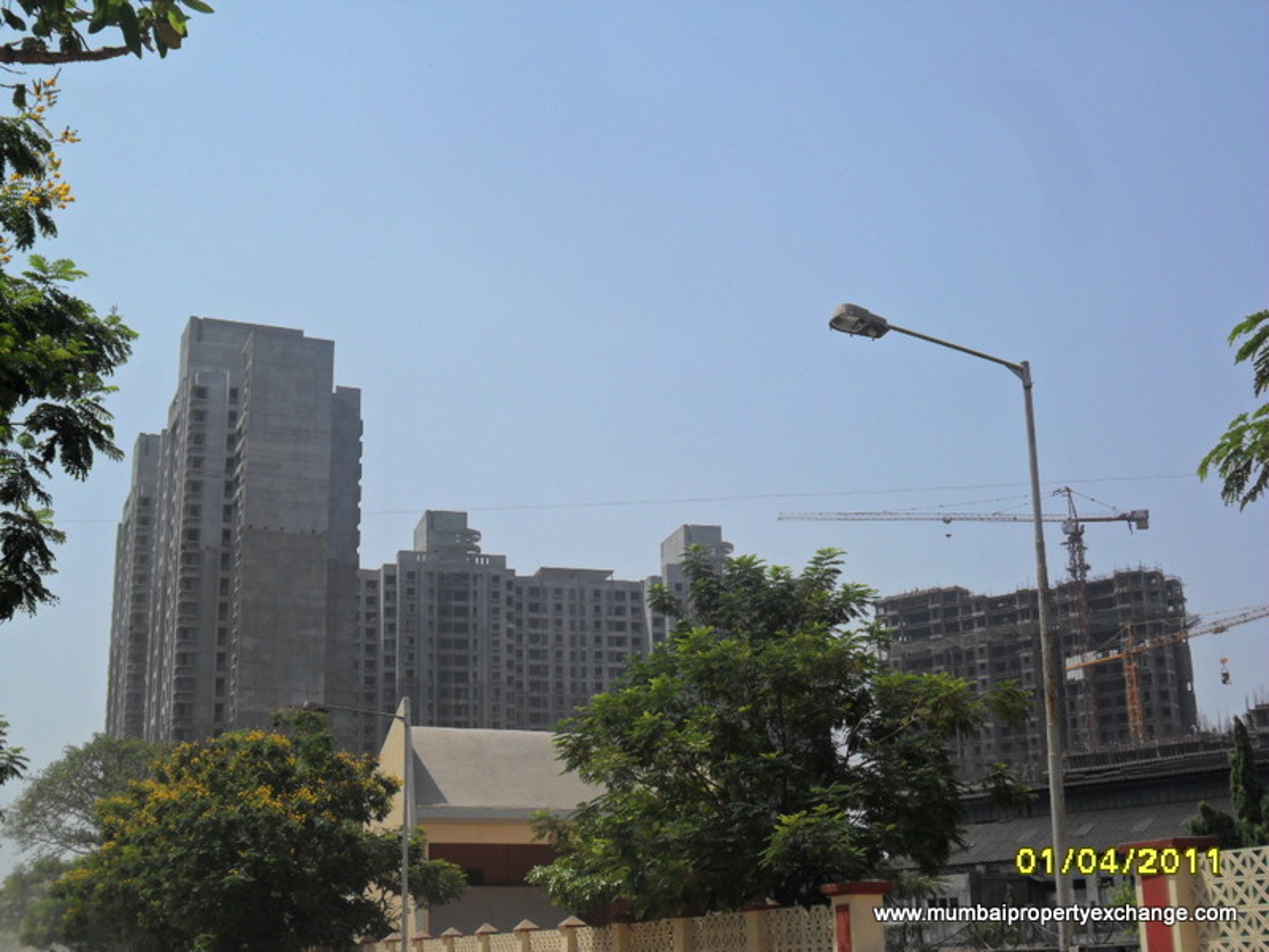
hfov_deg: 42.9
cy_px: 476
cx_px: 634
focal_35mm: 44
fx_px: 1613
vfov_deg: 32.9
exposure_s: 1/1000
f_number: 4.5
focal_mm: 7.8
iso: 100
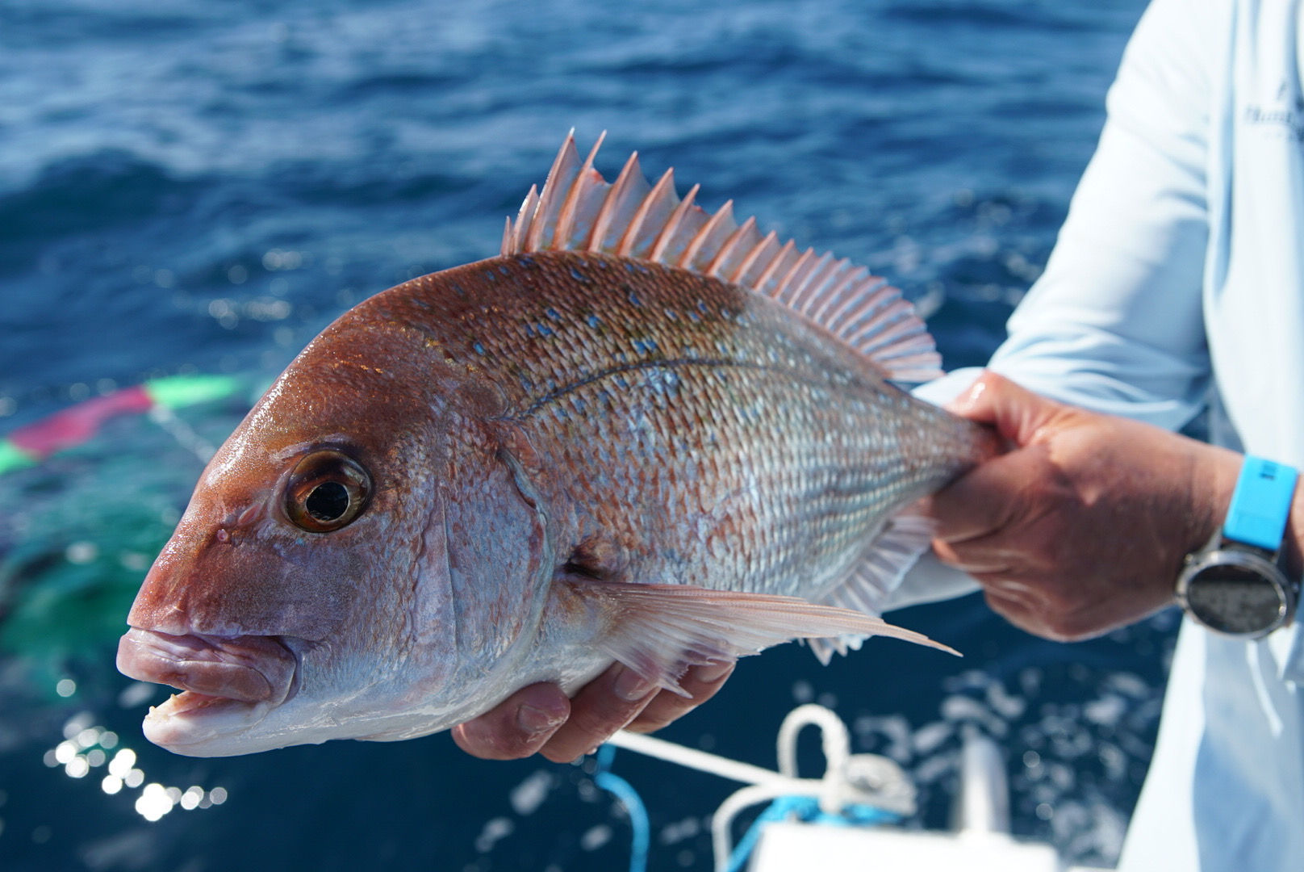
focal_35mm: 38
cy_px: 436
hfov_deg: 50.7
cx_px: 652
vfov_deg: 35.1
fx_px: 1377
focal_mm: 38
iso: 160
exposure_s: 1/500
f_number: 6.3
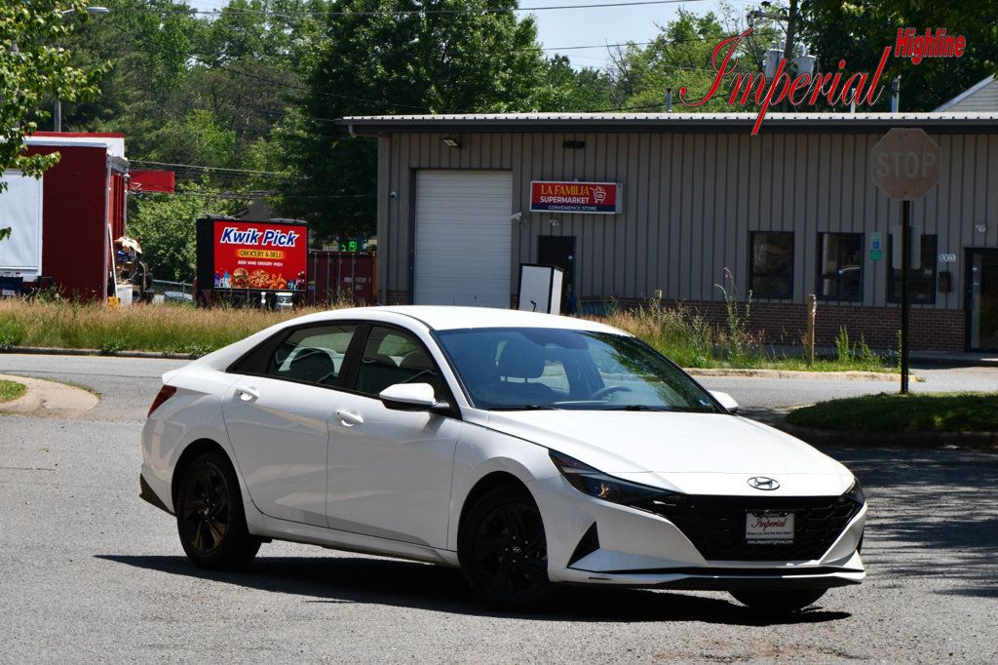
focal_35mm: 142
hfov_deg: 14.5
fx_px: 3935
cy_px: 332
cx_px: 499
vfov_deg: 9.7
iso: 100
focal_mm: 95
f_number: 9
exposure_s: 1/320
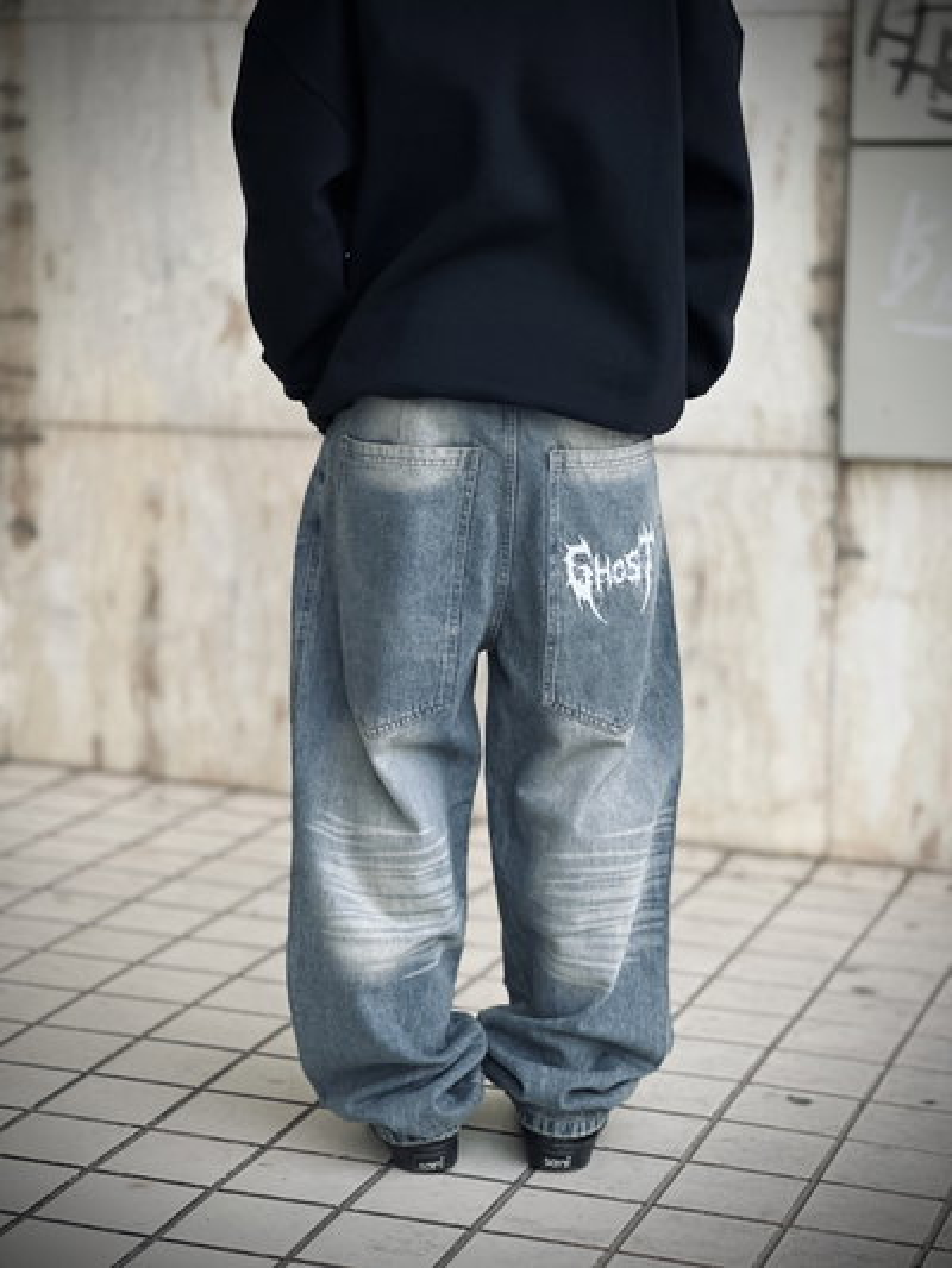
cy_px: 634
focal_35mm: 77
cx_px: 476
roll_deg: -0.6
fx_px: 2822
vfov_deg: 25.3
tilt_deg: -8.9
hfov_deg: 19.1
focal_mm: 9
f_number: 2.8
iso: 160
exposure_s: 1/33
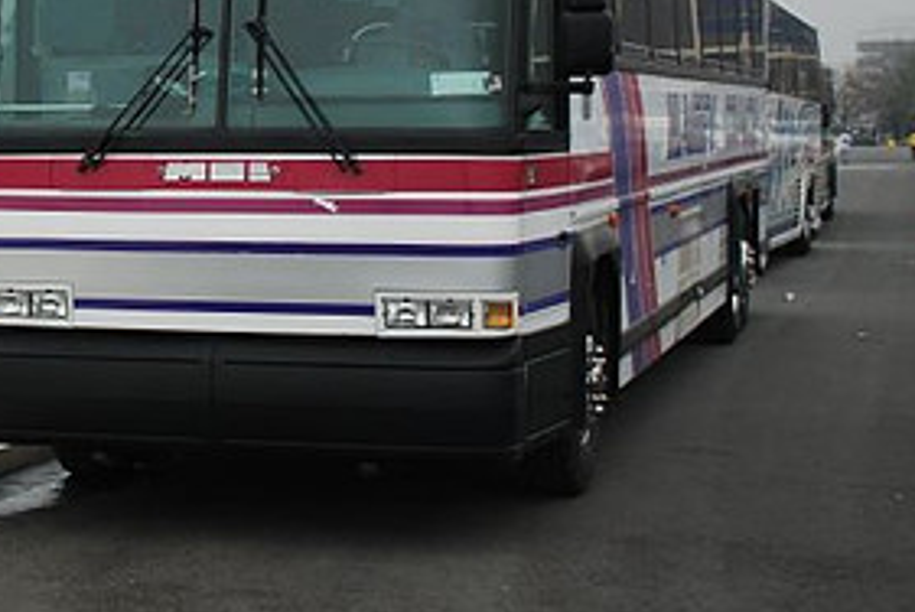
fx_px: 2443
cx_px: 36
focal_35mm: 96
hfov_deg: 20.6
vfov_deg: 14.2
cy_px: 129
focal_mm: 31
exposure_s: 1/60
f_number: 5
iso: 200
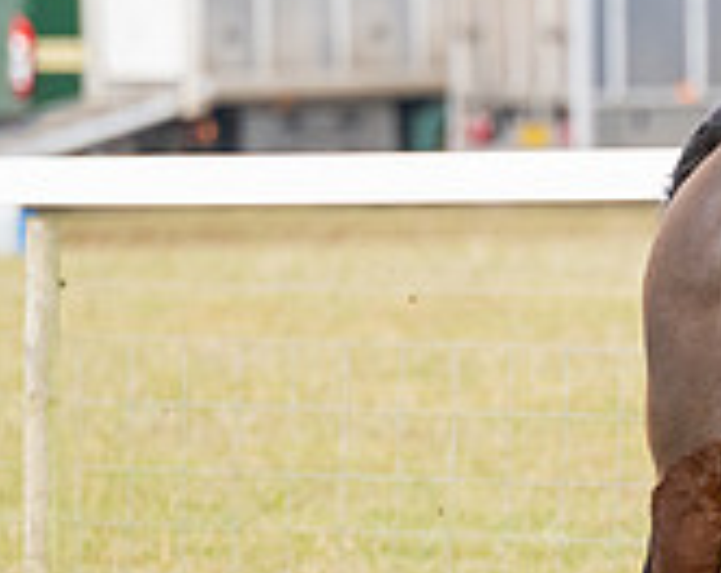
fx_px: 24376
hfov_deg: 1.7
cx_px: 1258
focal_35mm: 1145
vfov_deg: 1.3
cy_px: 413
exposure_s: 1/1600
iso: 800
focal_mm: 280
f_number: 5
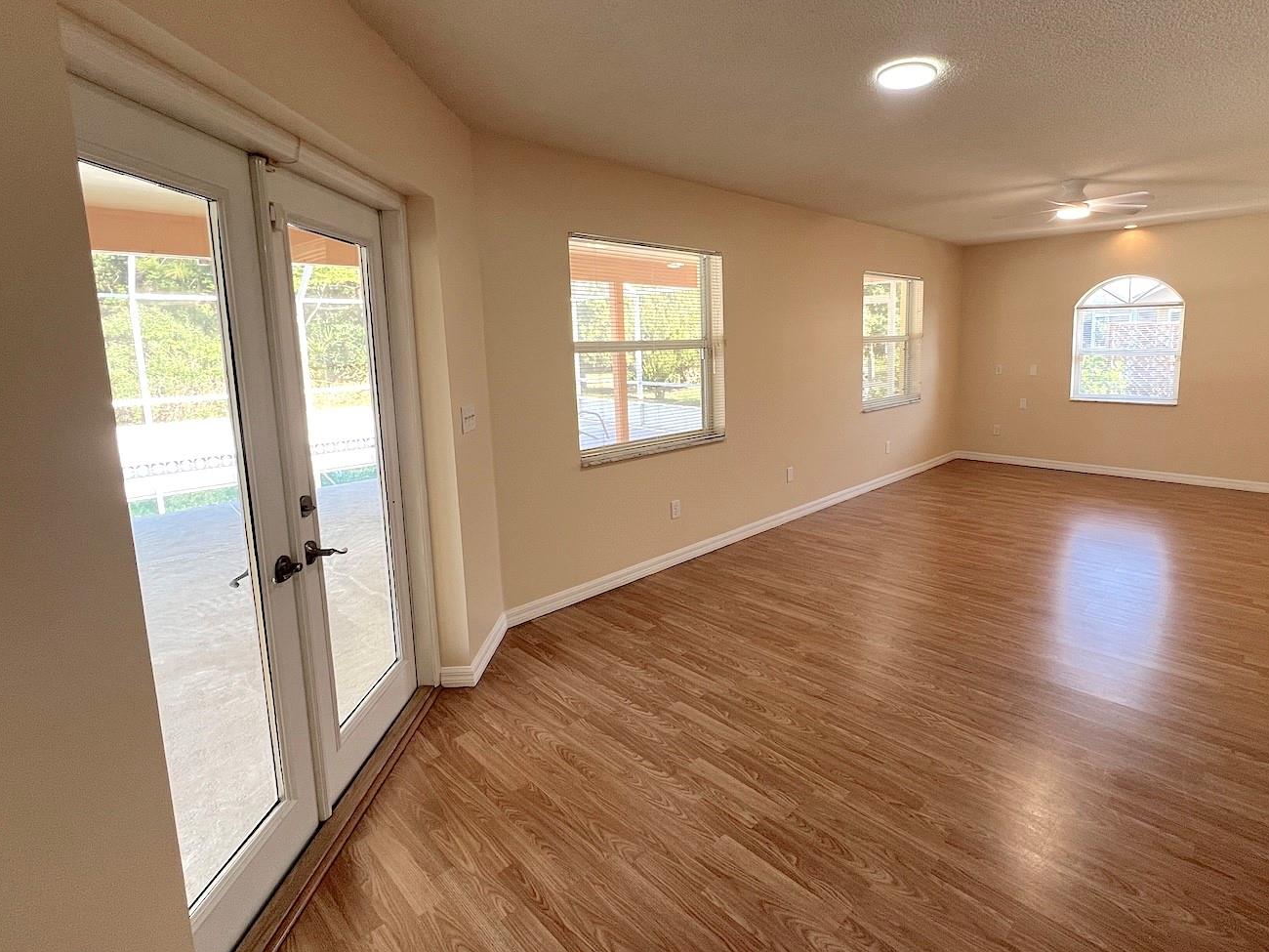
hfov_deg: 93.8
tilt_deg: -8.1
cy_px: 422
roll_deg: +1.4
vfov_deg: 77.8
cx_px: 728
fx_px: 587
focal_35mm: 16
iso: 80
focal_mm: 1.57
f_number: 1.8
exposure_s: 1/99
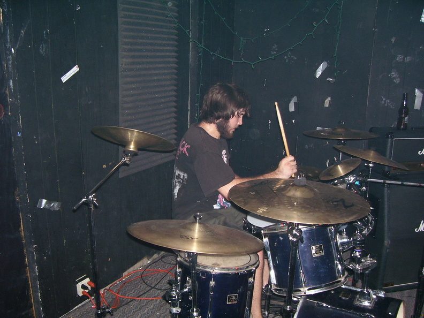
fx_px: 416
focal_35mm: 34
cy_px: 159
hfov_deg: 54.0
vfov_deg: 41.8
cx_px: 212
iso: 125
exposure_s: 1/60
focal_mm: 5.6
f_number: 2.7
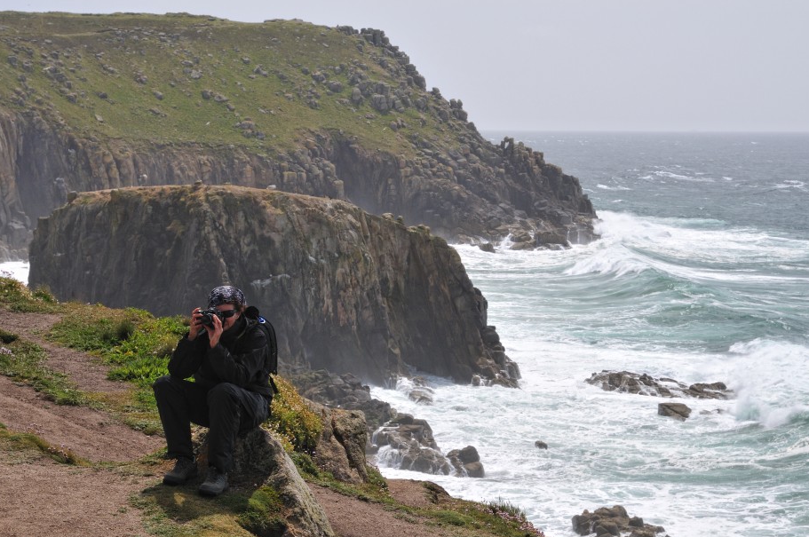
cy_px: 288
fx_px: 2032
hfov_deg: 22.5
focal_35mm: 91
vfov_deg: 15.1
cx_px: 440
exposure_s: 1/125
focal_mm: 55
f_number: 11
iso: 200
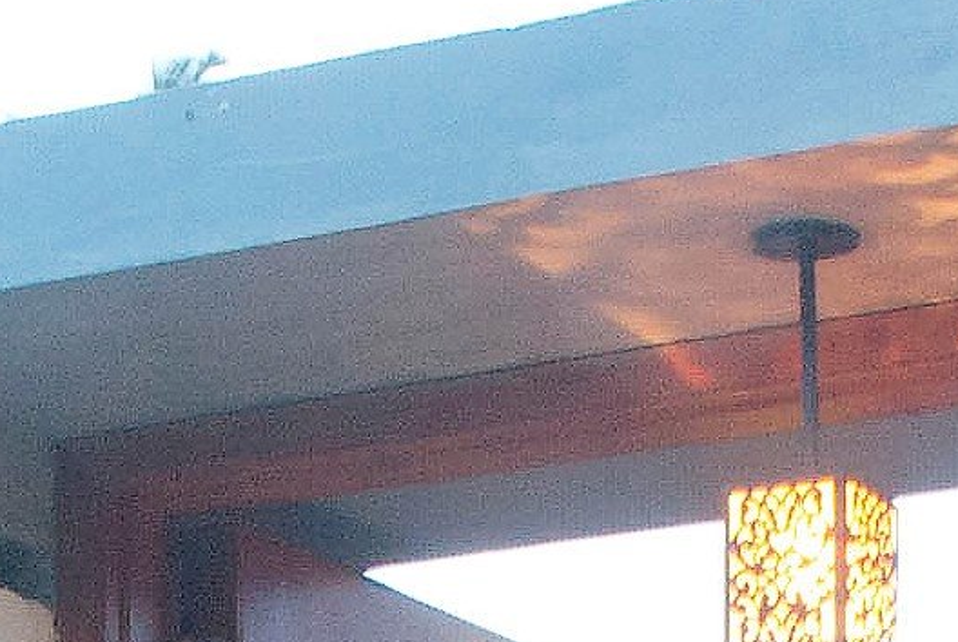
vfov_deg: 6.5
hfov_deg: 10.6
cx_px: 865
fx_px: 5145
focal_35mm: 193
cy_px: 1947
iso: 400
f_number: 11
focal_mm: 18
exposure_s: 2.5
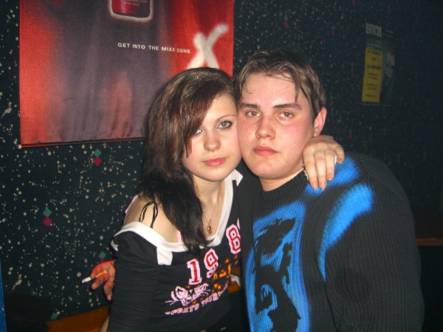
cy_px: 166
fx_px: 486
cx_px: 222
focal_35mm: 38
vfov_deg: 37.7
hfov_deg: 49.0
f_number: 2.8
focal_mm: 7.9
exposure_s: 1/60
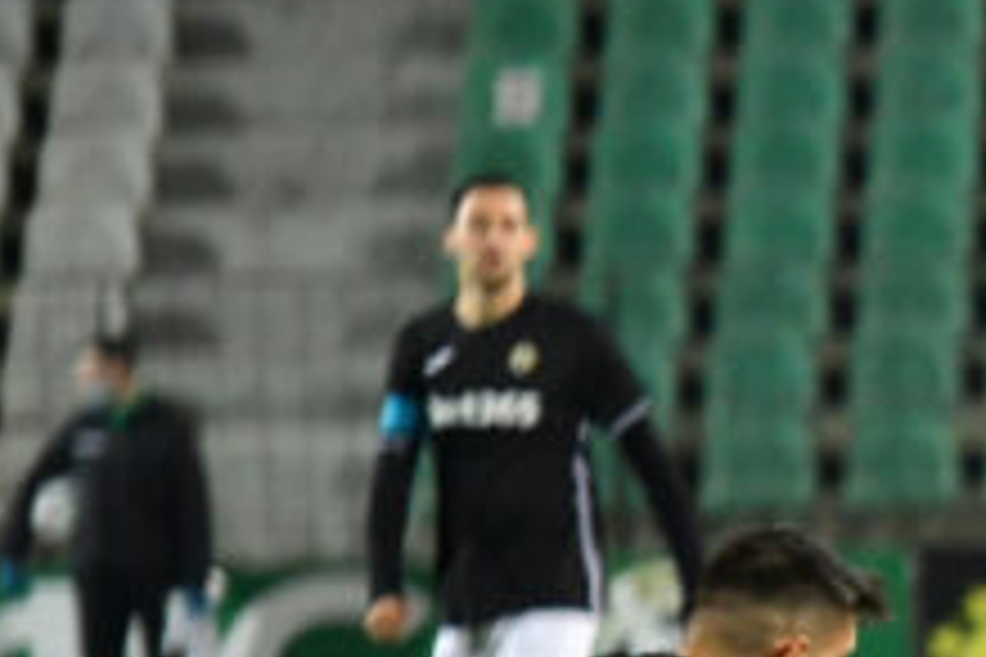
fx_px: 15254
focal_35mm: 557
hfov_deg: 3.7
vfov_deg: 2.5
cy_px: 803
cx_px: 1513
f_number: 3.5
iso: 2000
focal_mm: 175
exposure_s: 1/1000
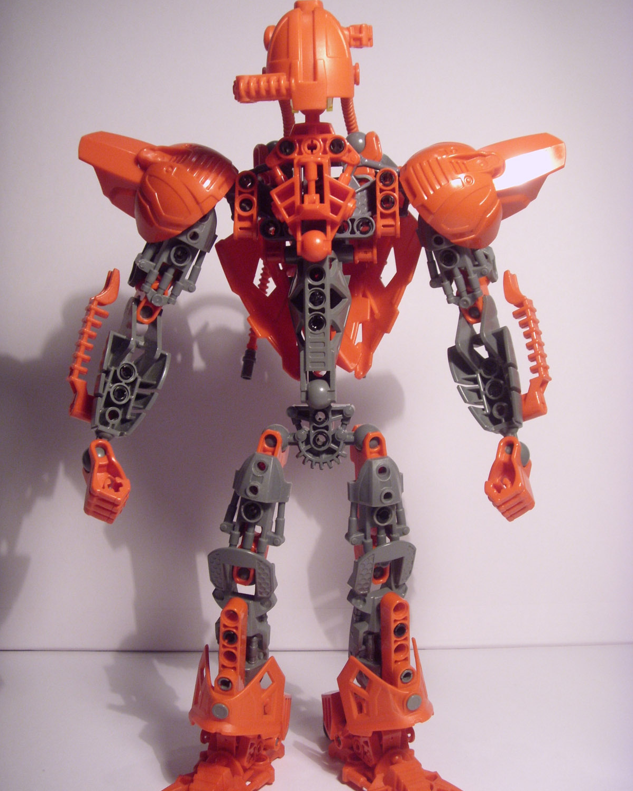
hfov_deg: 44.5
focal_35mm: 33
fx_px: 773
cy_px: 393
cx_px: 315
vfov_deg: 54.2
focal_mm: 6.3
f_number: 3.5
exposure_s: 1/15
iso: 300
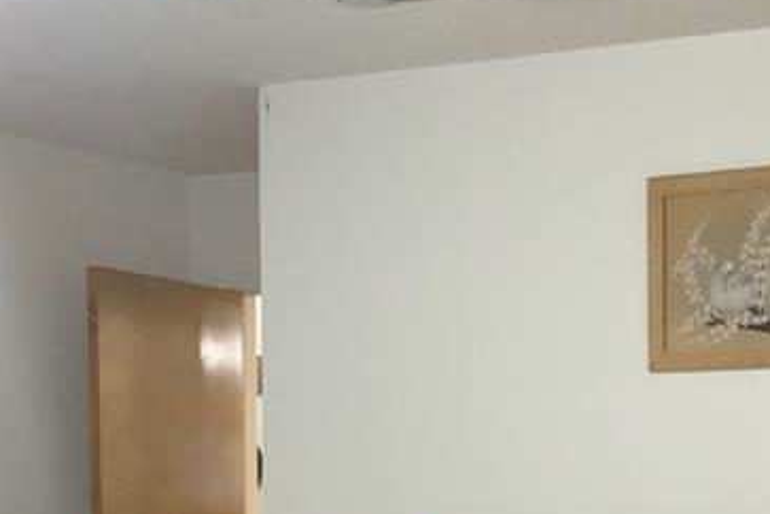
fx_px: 1818
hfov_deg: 23.7
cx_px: 575
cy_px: 682
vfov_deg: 15.3
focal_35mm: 85
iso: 200
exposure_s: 1/60
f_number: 1.8
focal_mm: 3
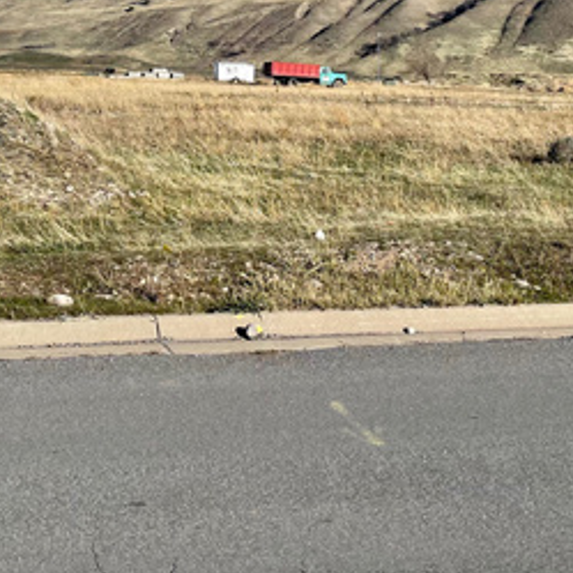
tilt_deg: -0.9
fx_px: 1105
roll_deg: -1.8
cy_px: 104
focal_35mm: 59
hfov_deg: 29.0
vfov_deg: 28.4
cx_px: 246
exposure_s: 1/3663
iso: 32
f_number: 1.6
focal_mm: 5.1
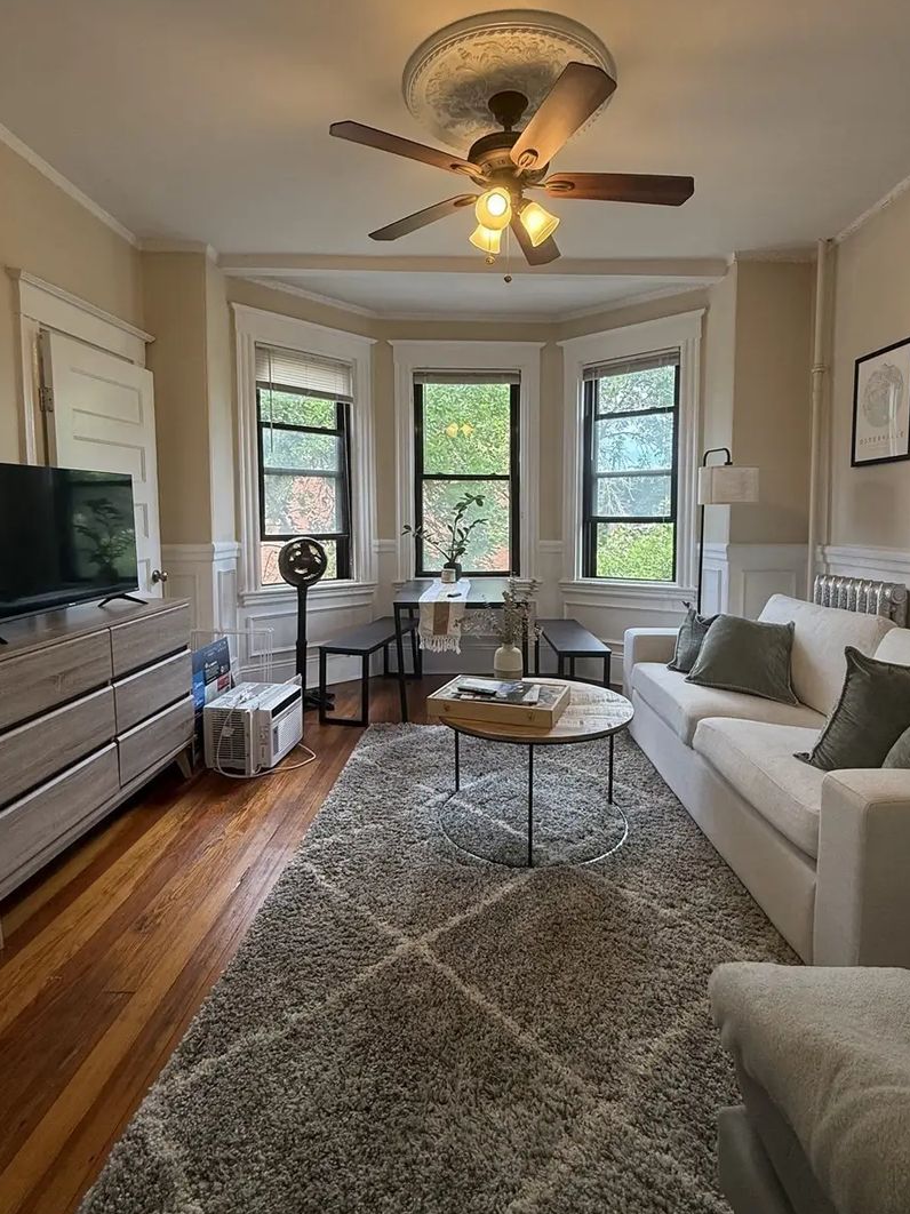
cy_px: 560
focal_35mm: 18
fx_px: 631
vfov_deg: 87.6
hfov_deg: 71.5
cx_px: 476
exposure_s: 1/120
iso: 125
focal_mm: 2.22
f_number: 2.2
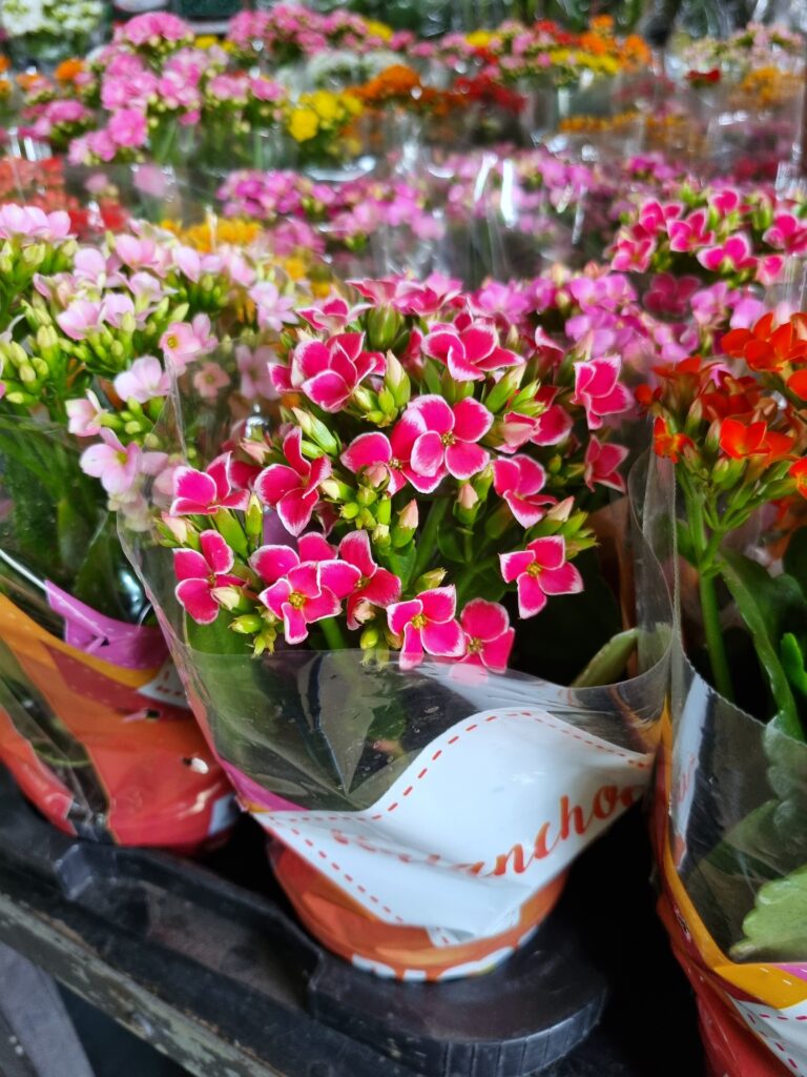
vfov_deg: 67.3
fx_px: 808
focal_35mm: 26
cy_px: 538
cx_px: 404
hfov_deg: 53.1
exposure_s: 1/120
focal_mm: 5.4
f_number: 1.8
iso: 250
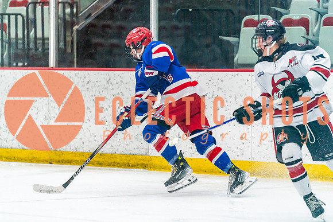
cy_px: 111
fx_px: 1850
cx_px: 166
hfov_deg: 10.3
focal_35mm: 200
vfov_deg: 6.9
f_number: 2.8
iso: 3200
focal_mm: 200
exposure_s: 1/1000
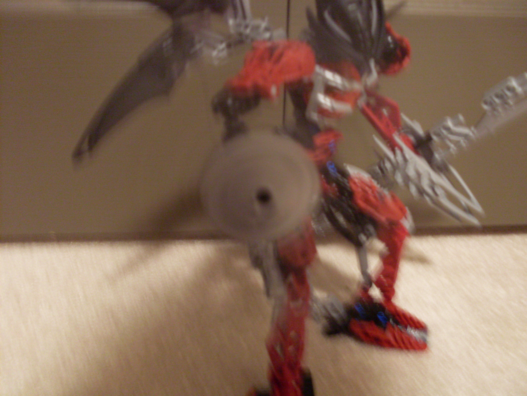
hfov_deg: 49.0
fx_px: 579
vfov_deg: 37.7
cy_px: 198
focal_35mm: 38
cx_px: 264
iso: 200
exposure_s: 1/4
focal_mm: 6.3
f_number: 2.8
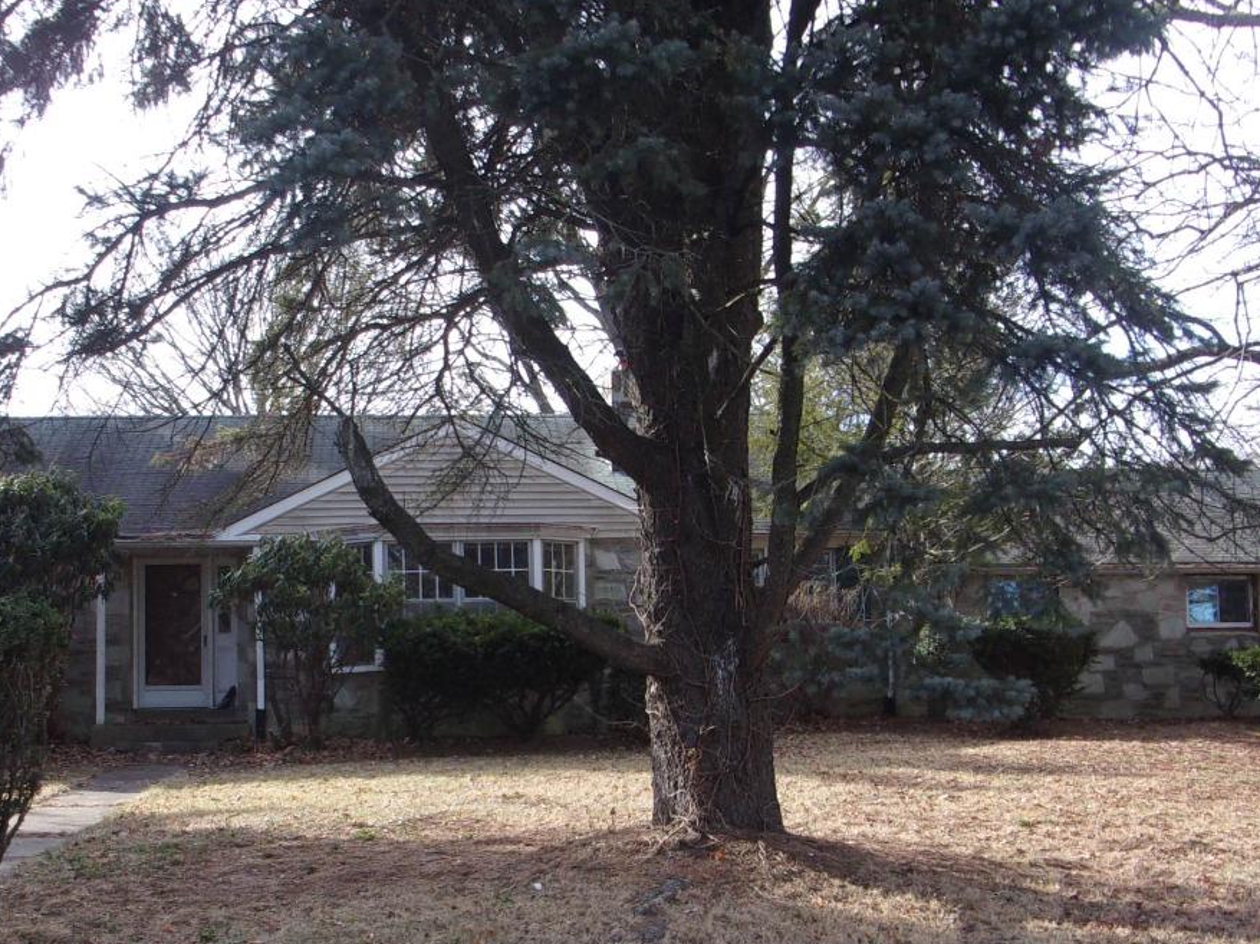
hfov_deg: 41.2
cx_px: 588
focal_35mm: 46
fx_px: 1674
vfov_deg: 31.4
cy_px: 580
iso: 80
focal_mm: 5.1
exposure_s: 1/200
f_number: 3.9
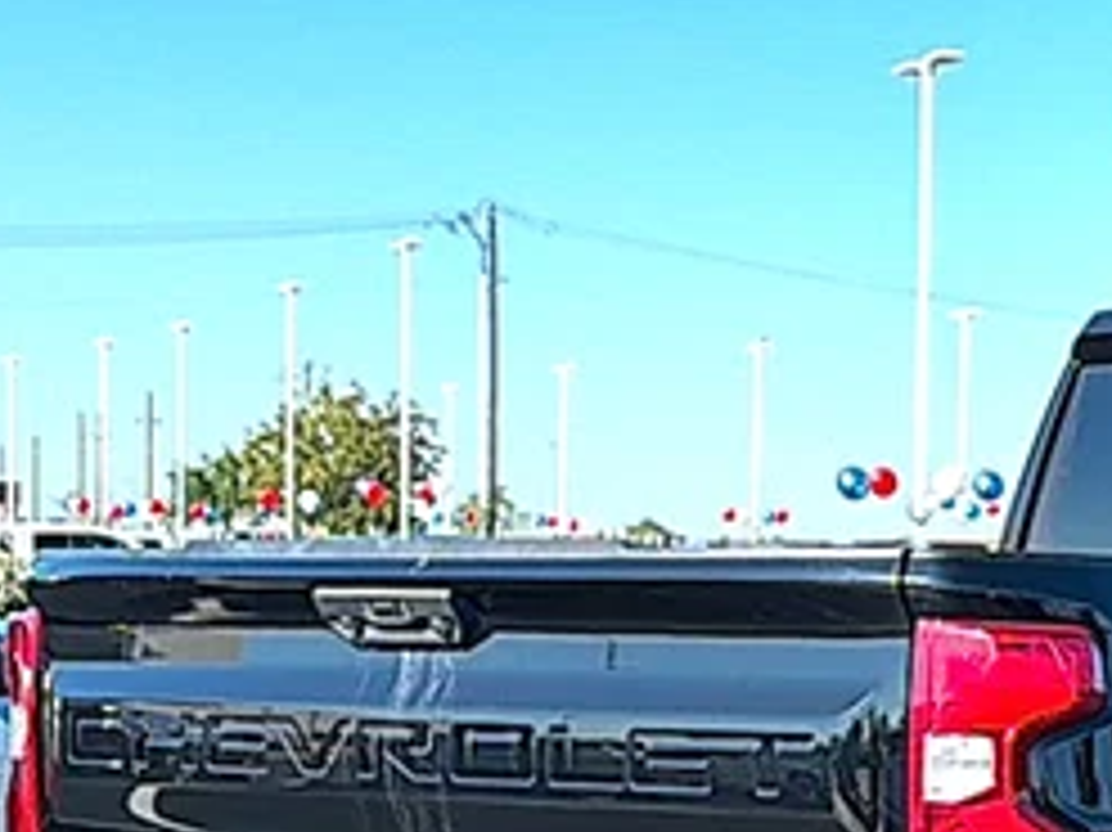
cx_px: 1405
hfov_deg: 18.1
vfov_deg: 14.2
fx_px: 3275
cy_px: 879
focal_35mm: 102
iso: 80
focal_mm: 6.76
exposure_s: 1/1855
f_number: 1.78
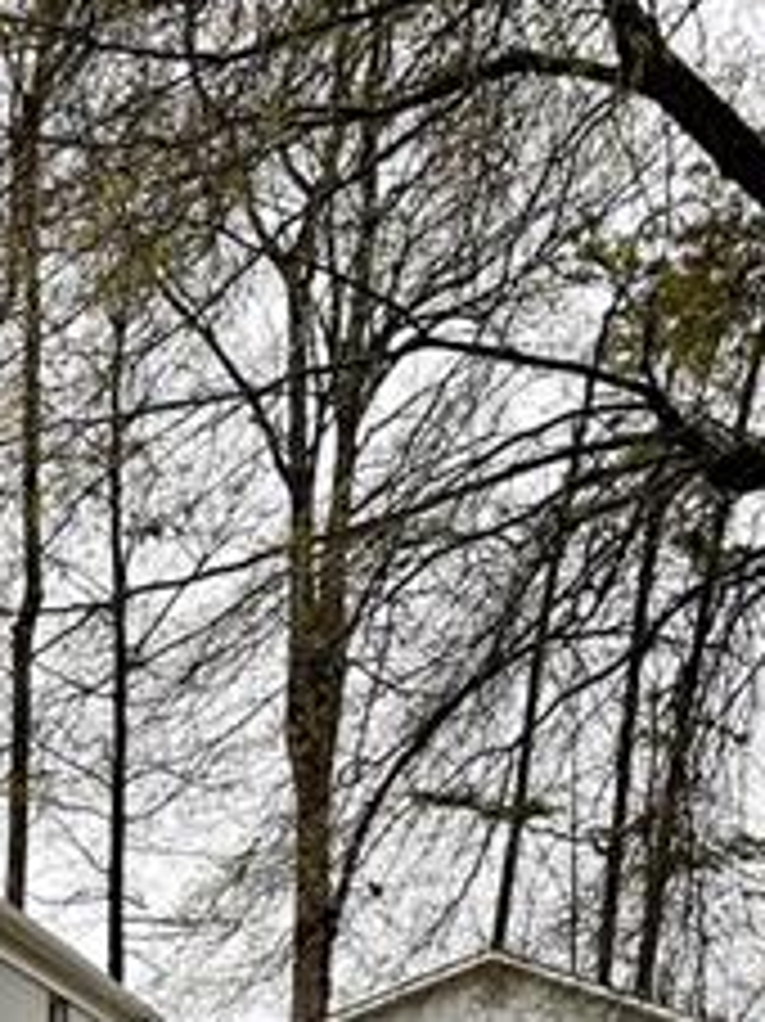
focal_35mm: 88
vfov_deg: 20.4
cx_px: -333
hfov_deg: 15.6
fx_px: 2595
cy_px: 1328
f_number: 1.6
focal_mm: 4.2
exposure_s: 1/460
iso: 32
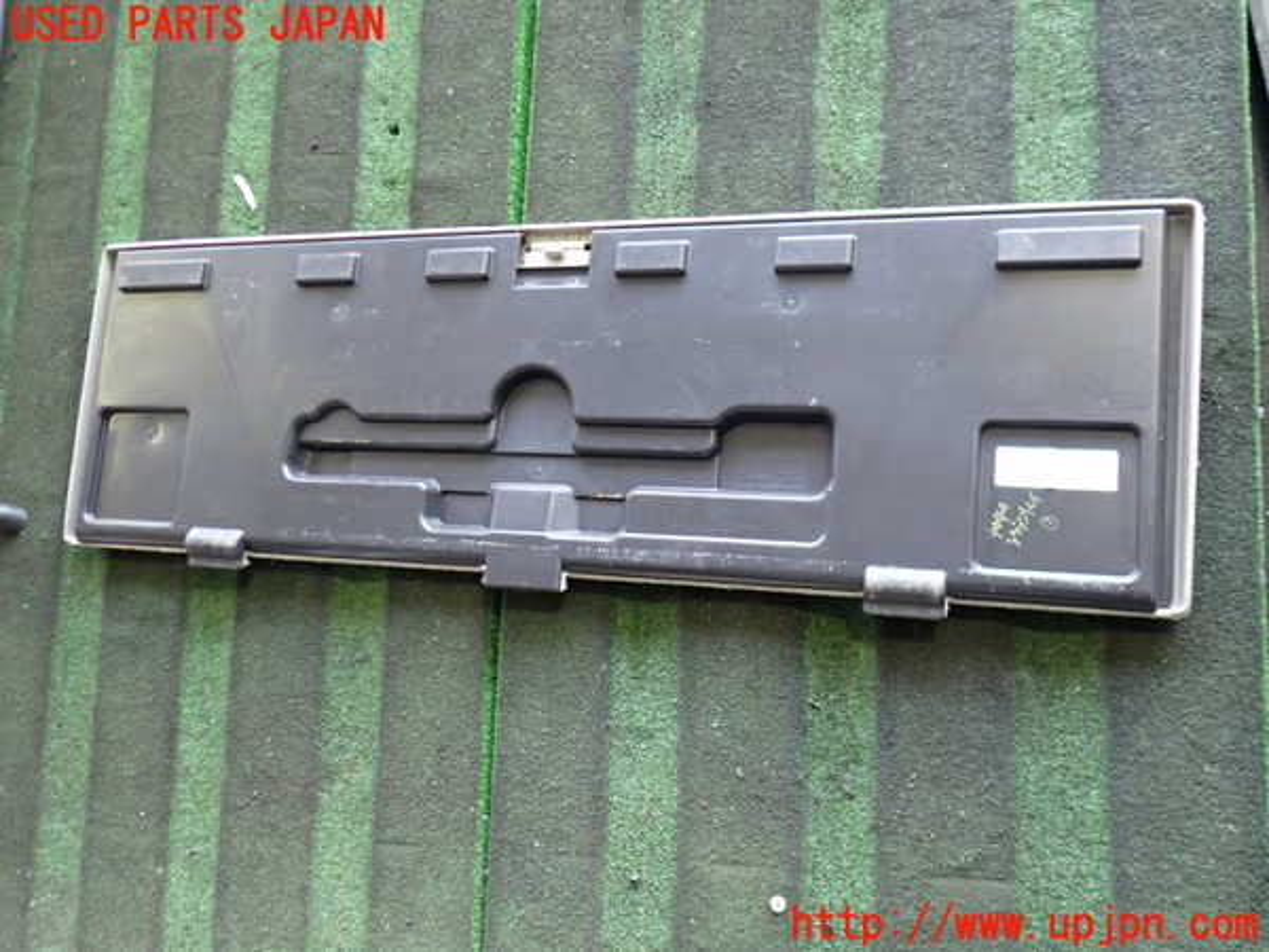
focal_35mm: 30
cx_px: 634
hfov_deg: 60.0
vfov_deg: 46.8
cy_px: 476
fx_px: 1100
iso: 250
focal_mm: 5.4
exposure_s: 1/30
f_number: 2.3
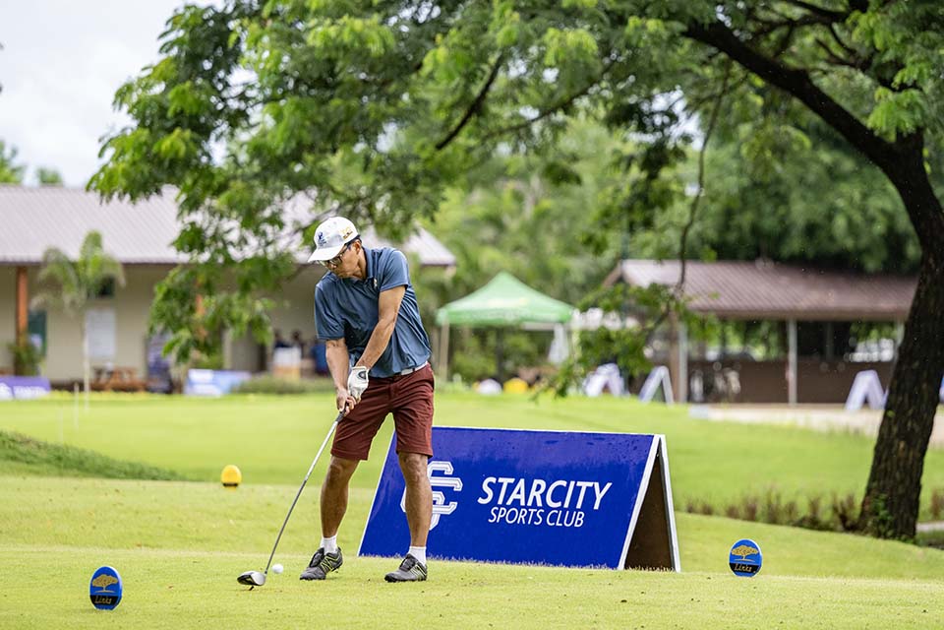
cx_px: 472
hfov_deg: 14.2
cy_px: 315
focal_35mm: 145
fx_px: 3802
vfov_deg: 9.5
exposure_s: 1/3200
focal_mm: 145
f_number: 2.8
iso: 640
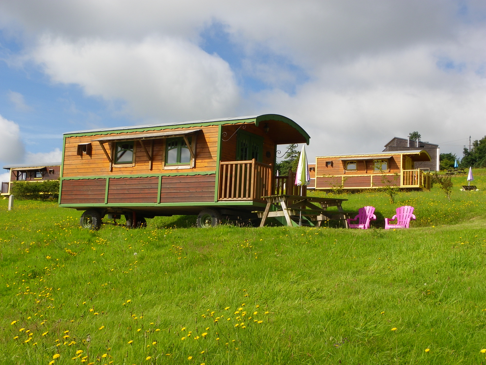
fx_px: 744
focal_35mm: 53
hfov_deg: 36.2
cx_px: 243
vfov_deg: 27.5
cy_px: 182
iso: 50
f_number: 7.1
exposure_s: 1/200
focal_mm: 9.3
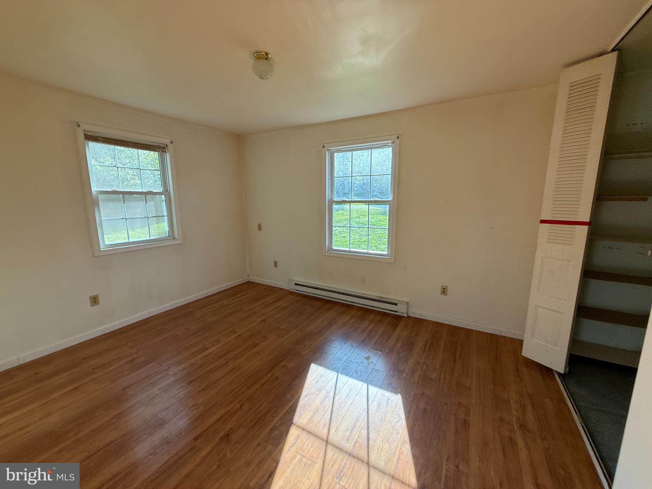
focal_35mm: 14
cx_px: 326
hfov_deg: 102.1
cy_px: 244
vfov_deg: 85.7
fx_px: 264
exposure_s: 1/178
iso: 64
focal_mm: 2.22
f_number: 2.2
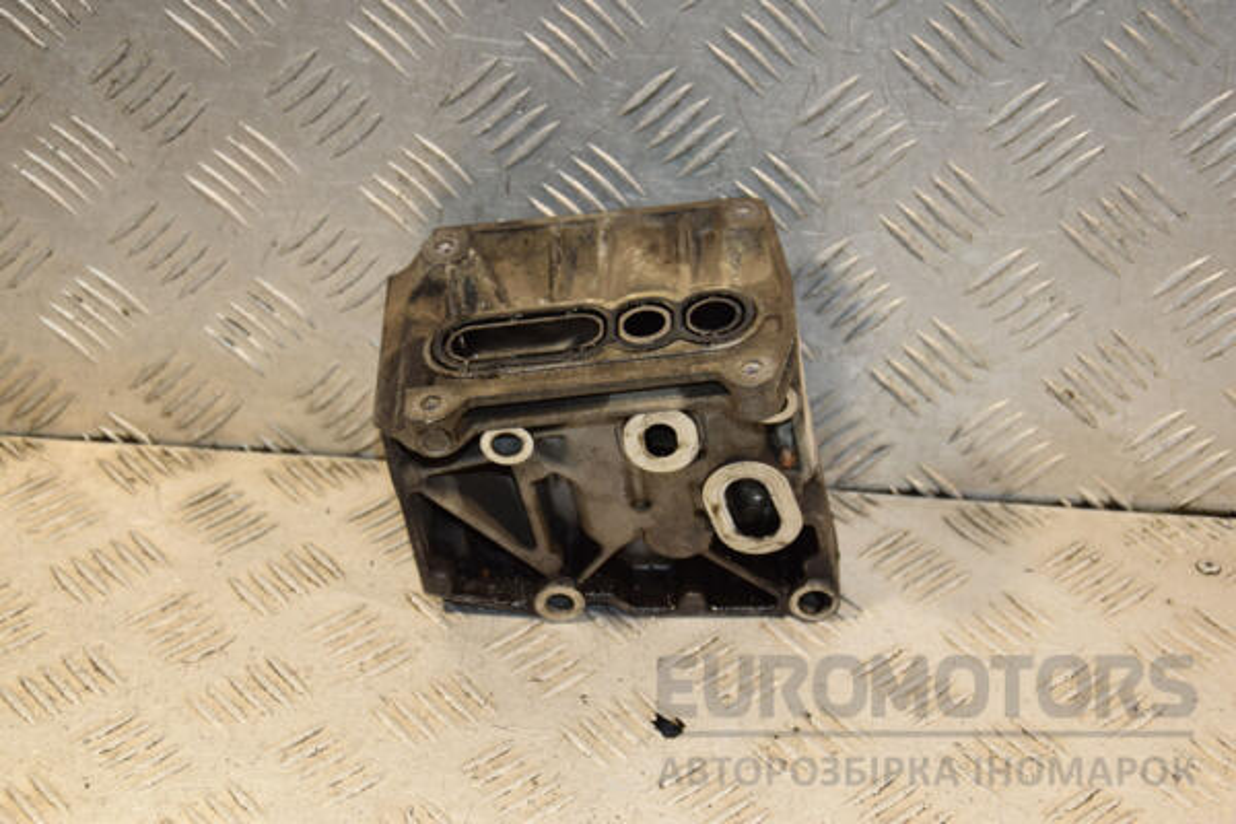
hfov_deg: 27.0
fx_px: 2575
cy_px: 412
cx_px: 618
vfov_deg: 18.2
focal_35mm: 75
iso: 800
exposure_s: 1/200
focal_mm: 50
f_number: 5.6
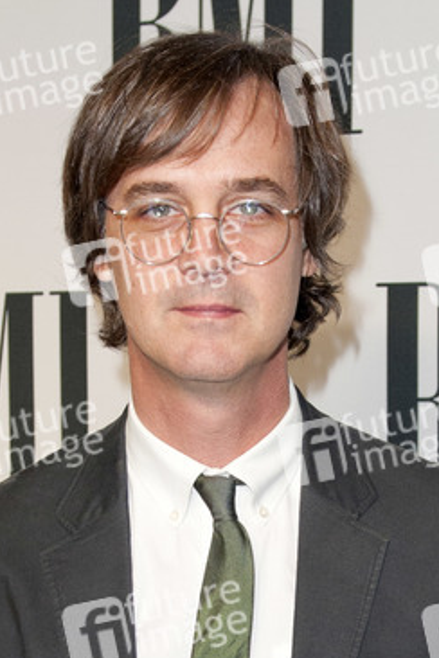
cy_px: 354
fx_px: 640
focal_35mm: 35
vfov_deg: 54.4
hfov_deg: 37.8
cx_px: 208
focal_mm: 32
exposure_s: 1/400
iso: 500
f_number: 4
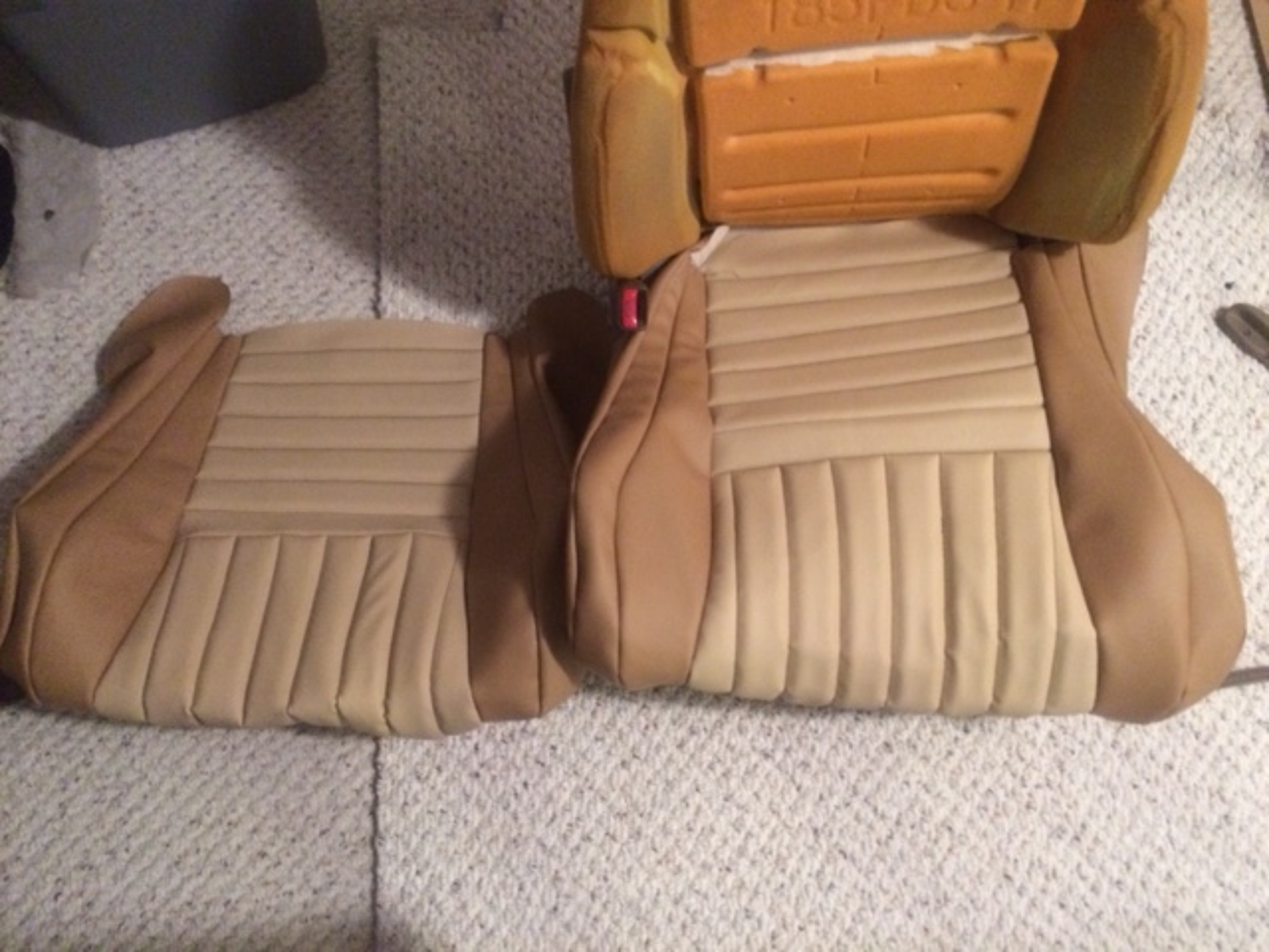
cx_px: 634
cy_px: 476
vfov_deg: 48.2
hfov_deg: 61.7
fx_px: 1063
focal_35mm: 29
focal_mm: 4.15
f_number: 2.2
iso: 400
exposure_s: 1/15
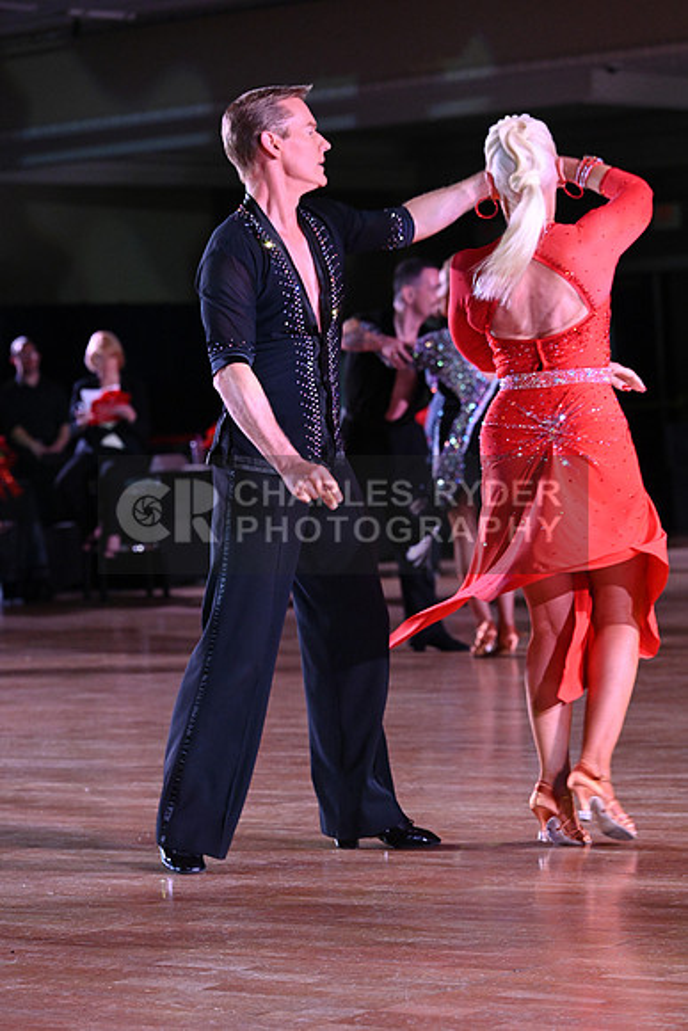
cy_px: 516
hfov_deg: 11.4
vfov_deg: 17.1
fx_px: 3438
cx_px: 344
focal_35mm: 120
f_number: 5.6
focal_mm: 120
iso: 5000
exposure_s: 1/320
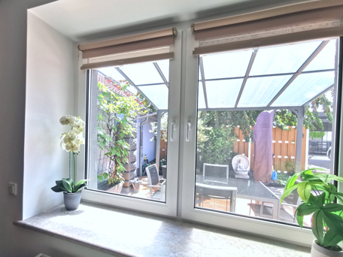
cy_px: 128
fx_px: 159
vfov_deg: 78.1
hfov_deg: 94.5
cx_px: 172
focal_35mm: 16
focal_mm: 2.35
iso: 50
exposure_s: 1/172
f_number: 2.2
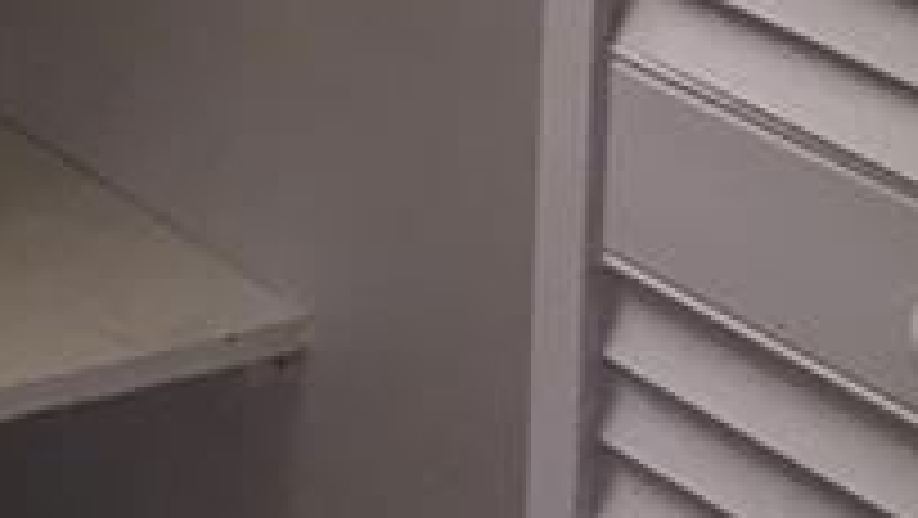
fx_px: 4530
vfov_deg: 6.2
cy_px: -730
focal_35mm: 186
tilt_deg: -15.0
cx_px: -540
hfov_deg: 11.0
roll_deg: +0.0
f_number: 2.2
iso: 100
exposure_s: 1/33
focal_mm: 4.15
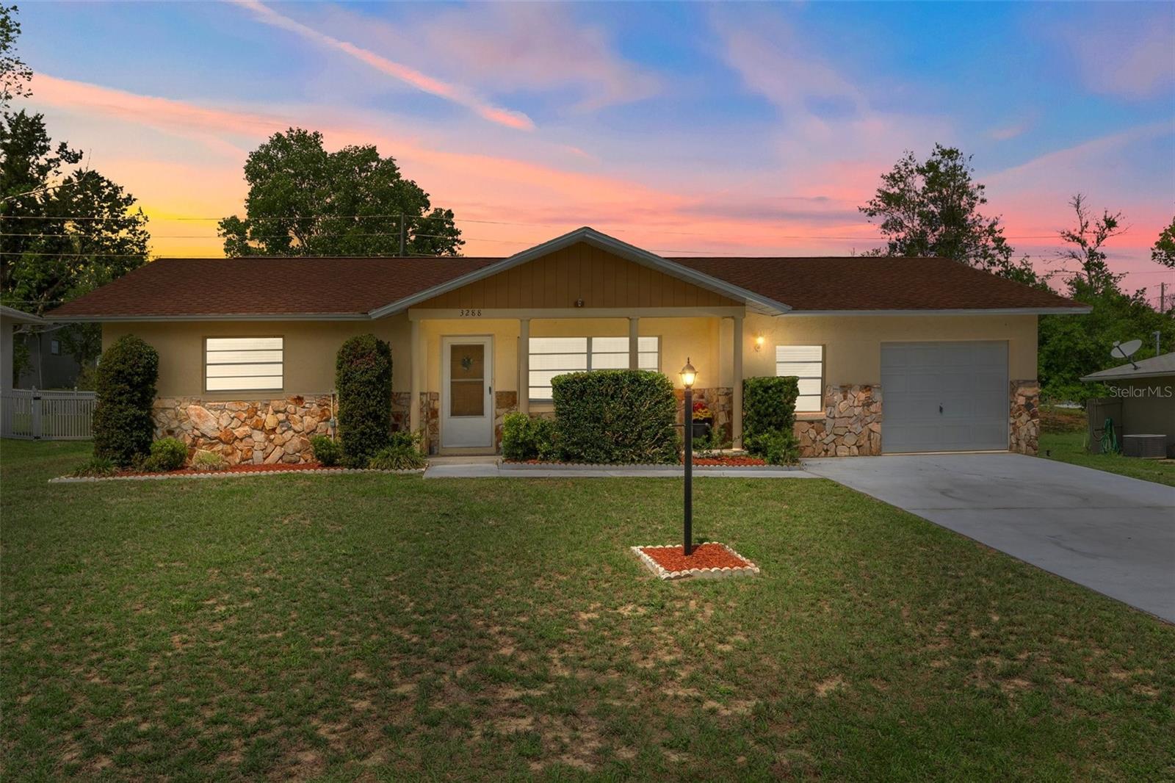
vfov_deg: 56.1
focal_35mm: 22
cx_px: 588
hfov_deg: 77.3
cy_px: 392
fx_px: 734
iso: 250
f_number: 8
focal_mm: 15
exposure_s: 1/500
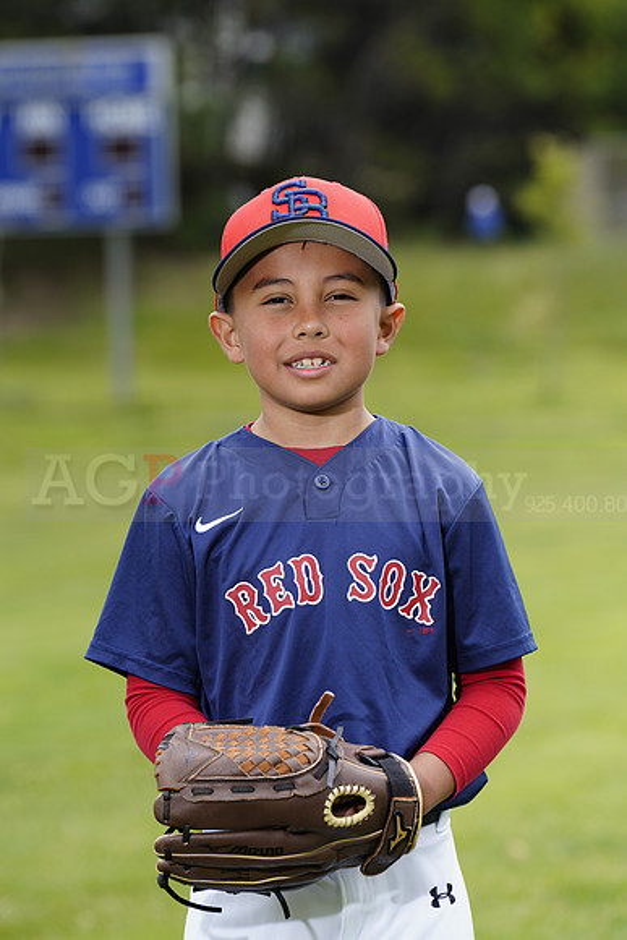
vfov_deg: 10.3
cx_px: 314
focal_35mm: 200
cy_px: 470
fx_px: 5221
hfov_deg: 6.9
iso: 100
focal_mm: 200
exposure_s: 1/250
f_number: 6.3
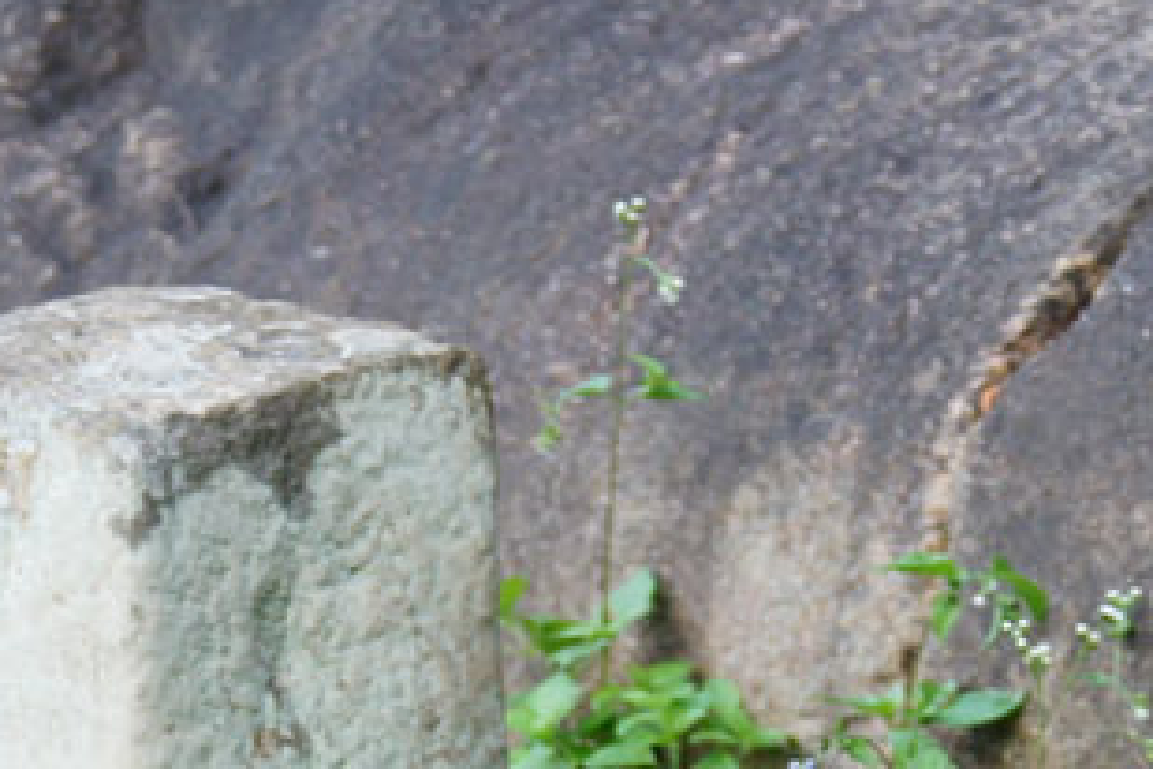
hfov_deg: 6.2
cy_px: 1407
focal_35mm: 327
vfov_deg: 4.2
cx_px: 1836
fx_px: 10486
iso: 200
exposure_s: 1/80
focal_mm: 45
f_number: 3.2
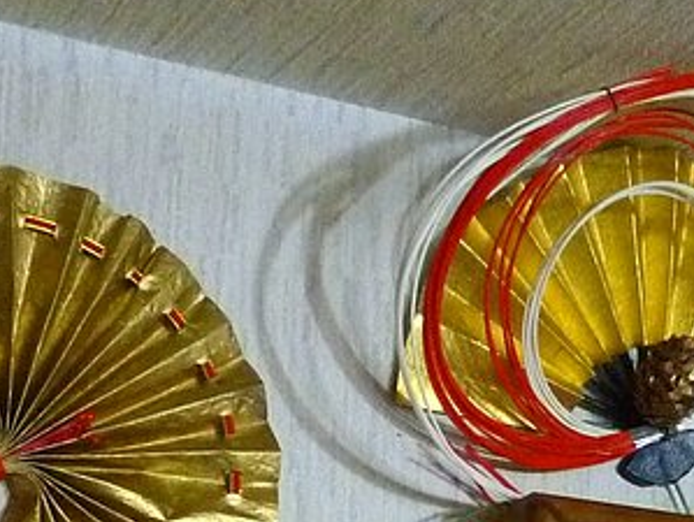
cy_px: 599
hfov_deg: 18.4
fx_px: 2128
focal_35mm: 106
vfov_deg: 13.7
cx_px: 504
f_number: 2.8
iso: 400
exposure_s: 1/30
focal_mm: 4.4
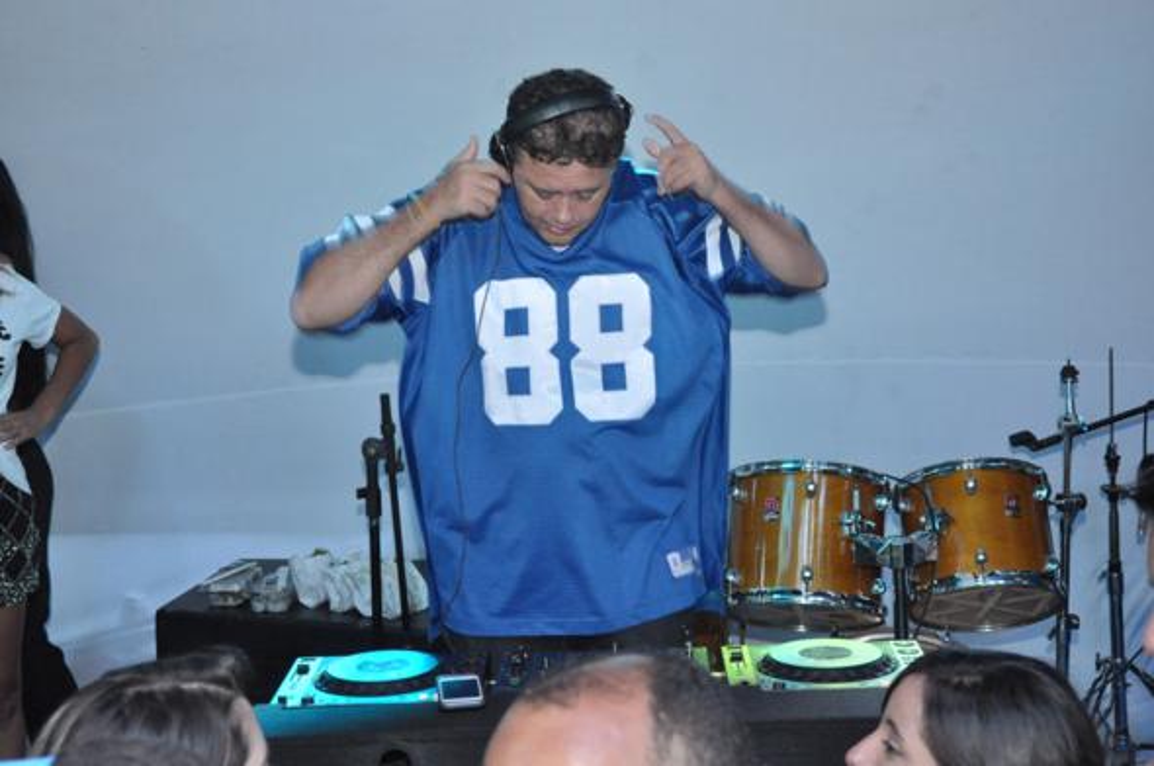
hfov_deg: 29.9
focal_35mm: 68
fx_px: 2161
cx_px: 577
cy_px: 383
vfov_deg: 20.1
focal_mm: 45
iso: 2500
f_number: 8
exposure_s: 1/60
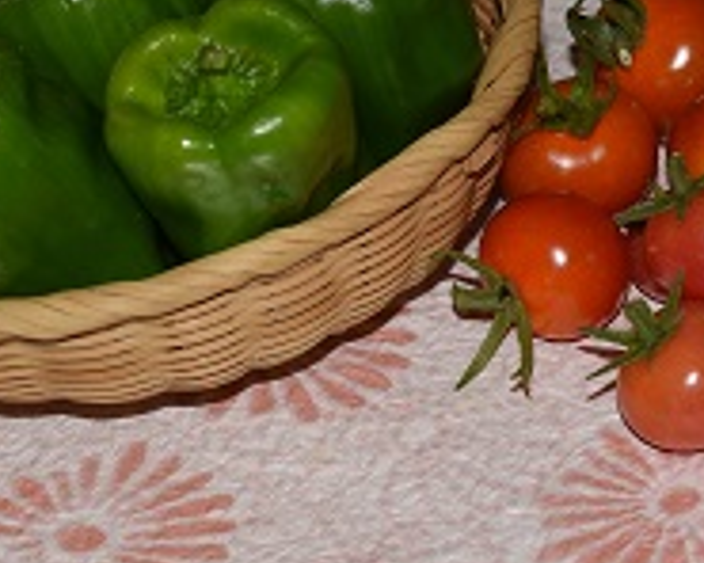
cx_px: 723
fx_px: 3230
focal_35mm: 155
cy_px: 198
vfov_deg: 10.0
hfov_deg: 12.3
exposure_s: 1/60
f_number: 8
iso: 100
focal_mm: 34
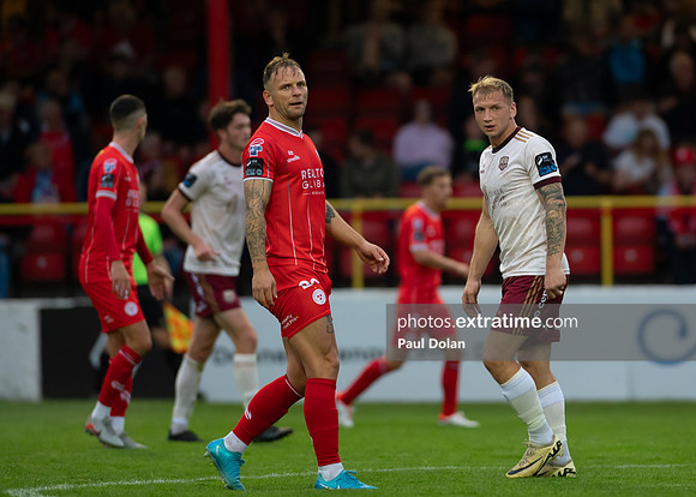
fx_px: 8712
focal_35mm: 441
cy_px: 167
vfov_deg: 3.3
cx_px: 519
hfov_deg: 4.6
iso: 2500
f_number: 2.8
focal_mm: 300
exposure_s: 1/1250
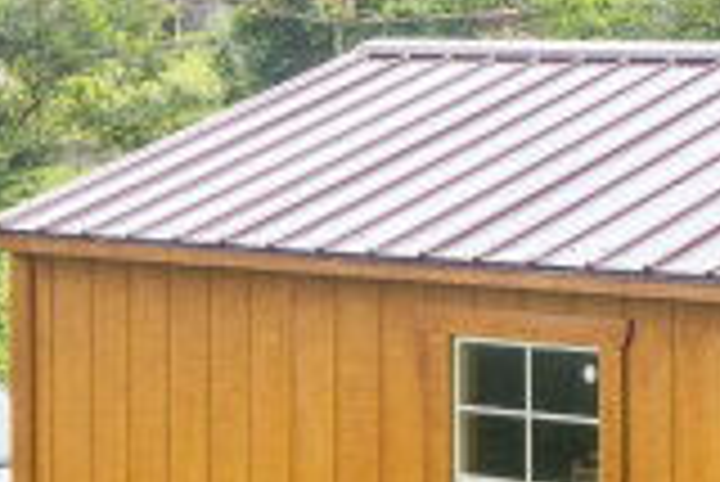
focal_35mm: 136
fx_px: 2722
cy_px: 509
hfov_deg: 14.0
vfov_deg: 10.0
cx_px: 1130
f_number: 4
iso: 125
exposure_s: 1/50
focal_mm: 29
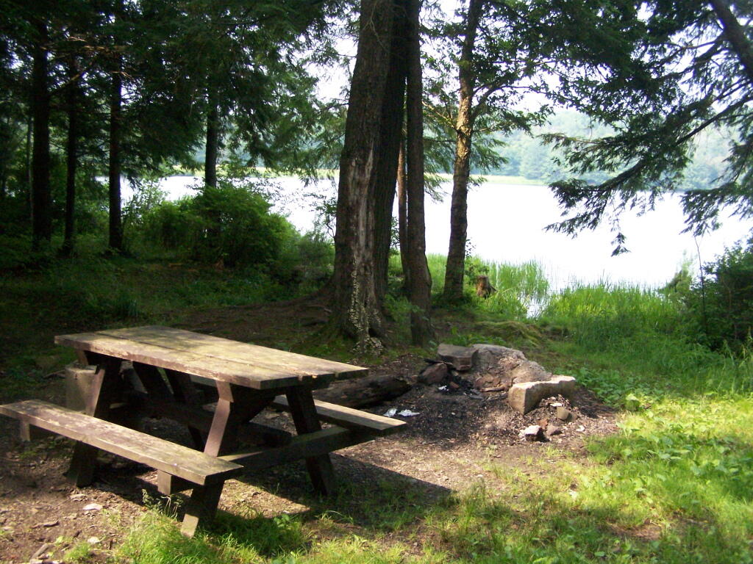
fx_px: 827
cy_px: 282
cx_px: 376
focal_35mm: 38
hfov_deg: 49.0
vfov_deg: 37.7
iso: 400
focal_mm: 6.3
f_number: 2.8
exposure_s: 1/800
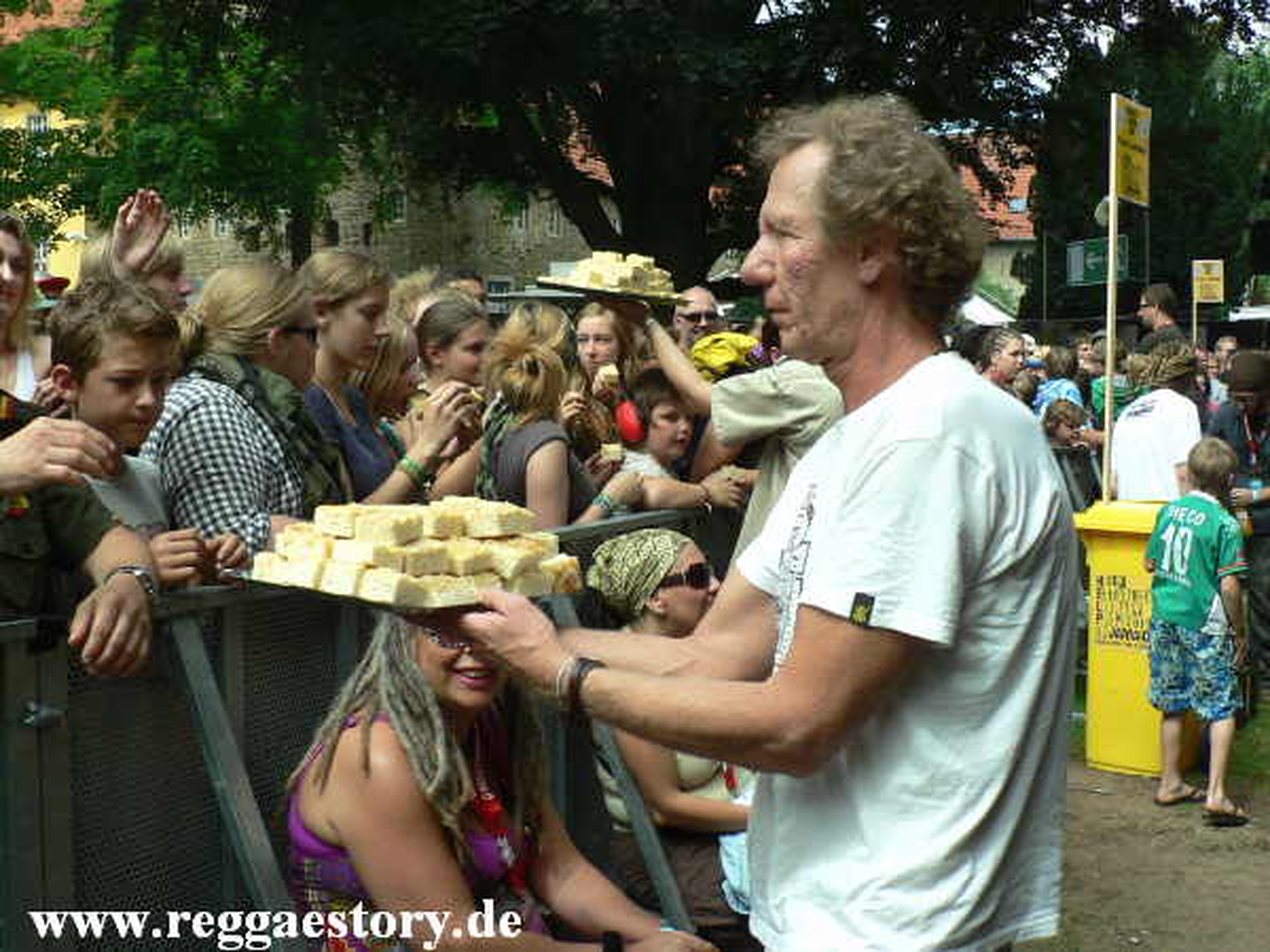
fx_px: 1284
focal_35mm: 35
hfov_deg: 52.6
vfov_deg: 40.7
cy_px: 476
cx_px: 635
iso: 64
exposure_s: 1/200
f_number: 4
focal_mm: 6
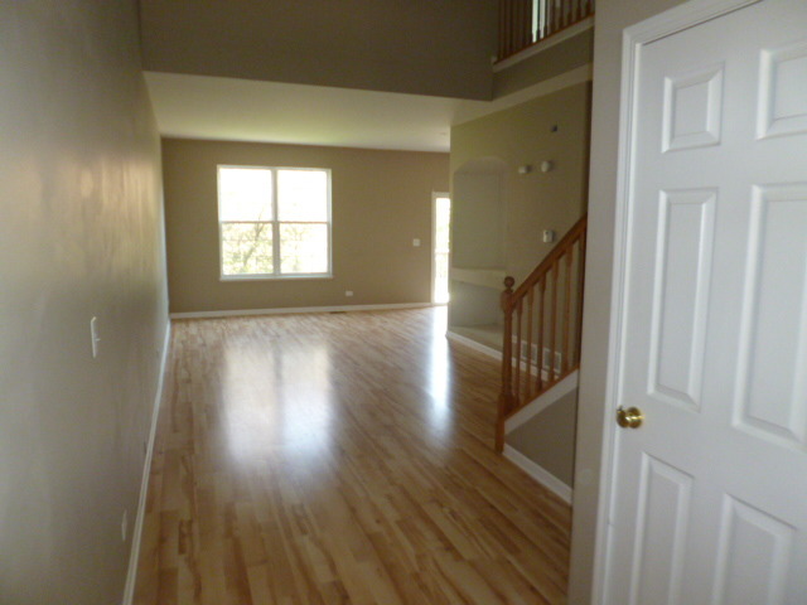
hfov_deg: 71.6
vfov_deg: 56.8
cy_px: 302
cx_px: 404
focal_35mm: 24
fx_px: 560
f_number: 2.5
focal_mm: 4.3
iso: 250
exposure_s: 1/60
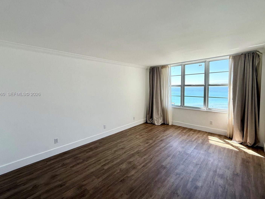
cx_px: 133
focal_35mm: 16
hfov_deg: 94.5
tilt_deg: -3.2
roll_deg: +1.1
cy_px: 94
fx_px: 122
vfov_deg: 78.0
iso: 64
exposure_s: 1/212
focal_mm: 2.22
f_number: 2.2
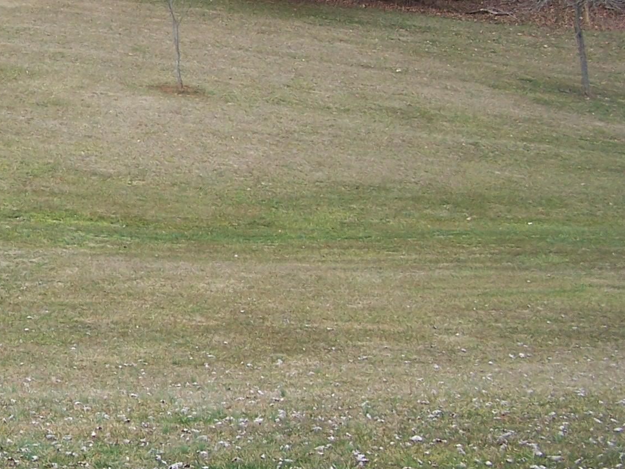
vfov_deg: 17.0
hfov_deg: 21.4
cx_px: -54
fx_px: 1571
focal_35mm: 87
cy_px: 198
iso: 80
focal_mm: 6.3
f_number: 2.8
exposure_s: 1/125
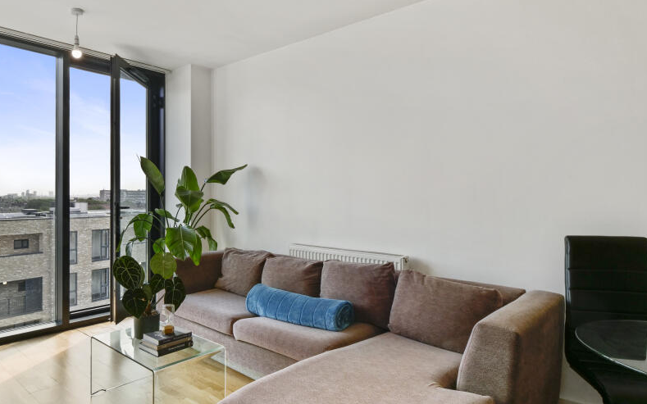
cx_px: 244
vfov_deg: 55.0
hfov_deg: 78.2
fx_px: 388
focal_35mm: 22
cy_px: 215
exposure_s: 1/40
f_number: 8
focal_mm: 8
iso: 200
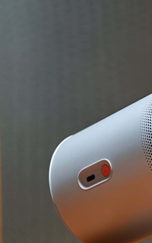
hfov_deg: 8.9
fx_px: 960
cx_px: 185
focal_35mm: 145
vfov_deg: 14.4
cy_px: 166
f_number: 2.1
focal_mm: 16.53
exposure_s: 1/20
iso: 5000
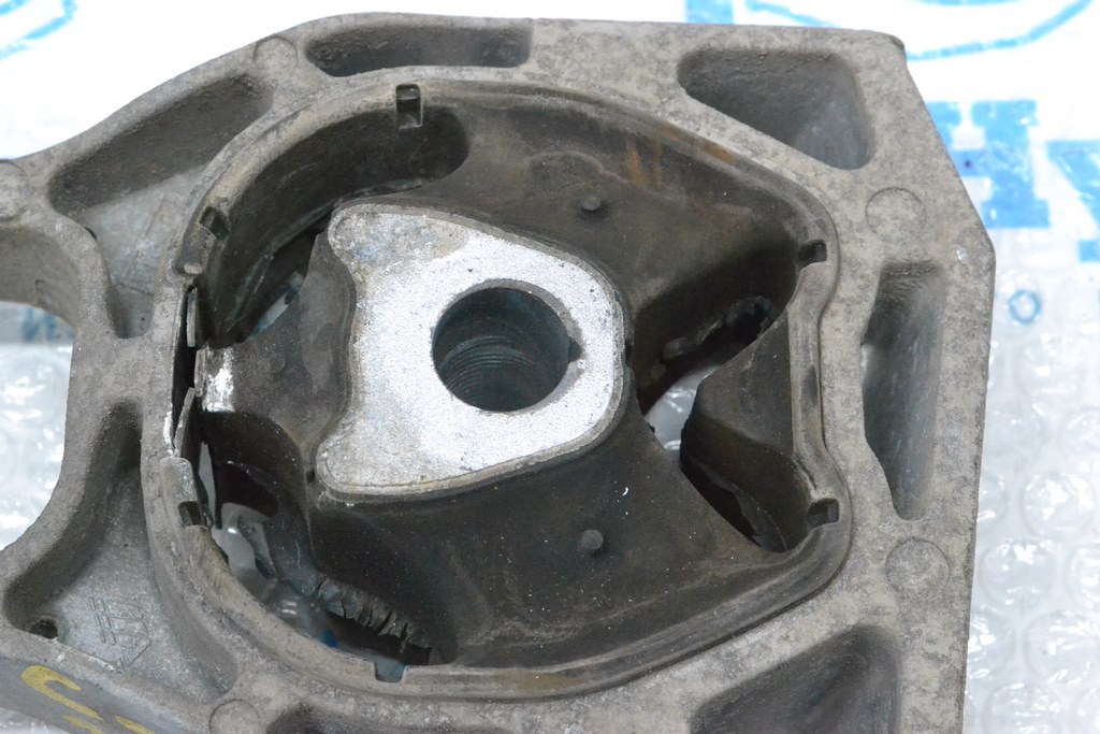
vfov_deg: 16.6
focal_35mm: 82
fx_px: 2521
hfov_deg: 24.6
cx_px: 550
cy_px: 367
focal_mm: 55
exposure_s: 1/100
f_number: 11
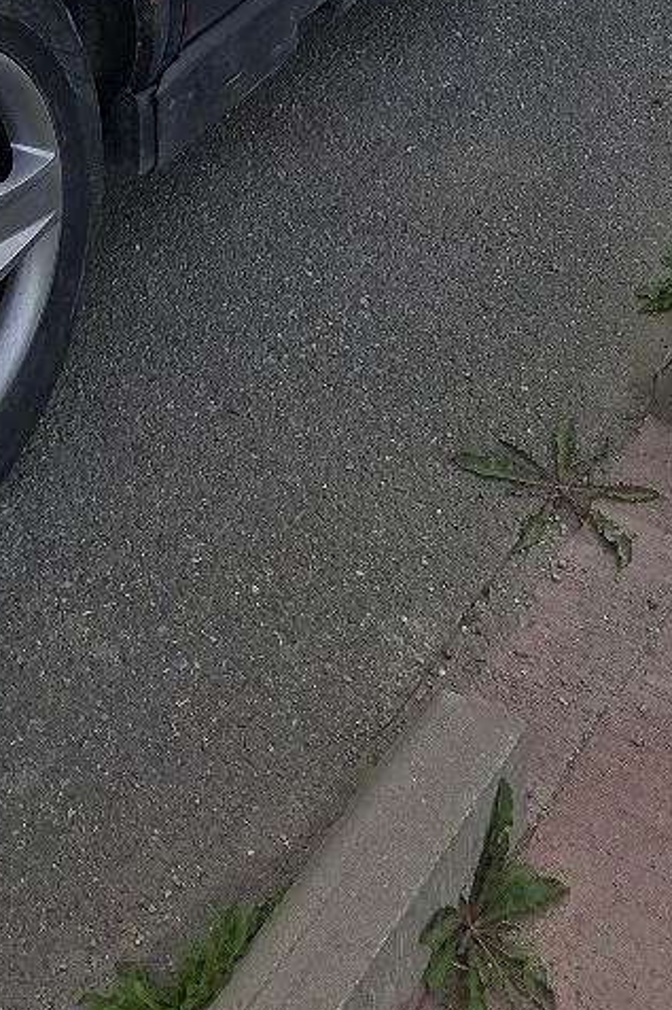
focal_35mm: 67
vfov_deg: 25.4
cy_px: -347
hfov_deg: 19.5
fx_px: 1877
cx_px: -57
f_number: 1.8
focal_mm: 5.54
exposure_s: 1/1667
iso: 40
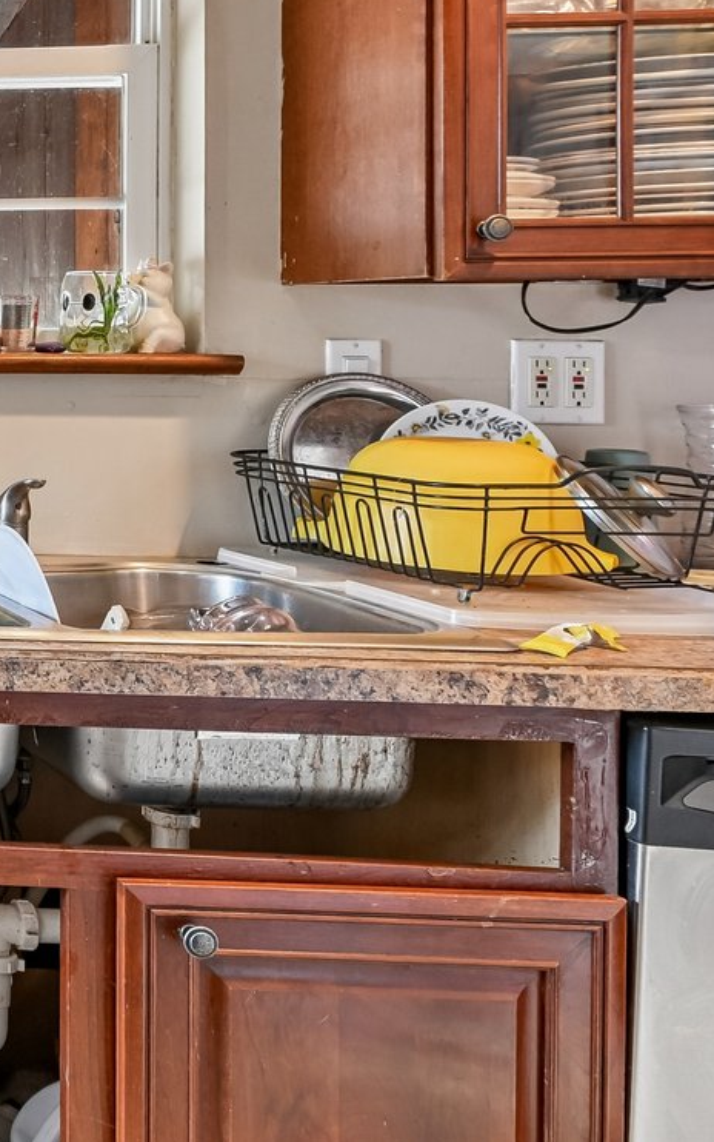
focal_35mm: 45
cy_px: 267
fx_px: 1400
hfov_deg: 18.7
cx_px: -700
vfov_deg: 42.8
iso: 1000
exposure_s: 1/15
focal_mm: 16
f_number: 6.3
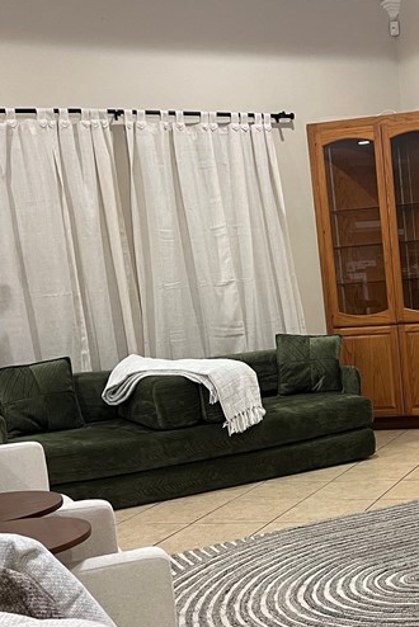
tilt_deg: -9.7
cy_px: 419
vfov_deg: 35.3
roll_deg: +4.6
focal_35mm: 56
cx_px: 438
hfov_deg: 23.0
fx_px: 976
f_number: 1.5
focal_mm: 5.7
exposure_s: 1/60
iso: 250
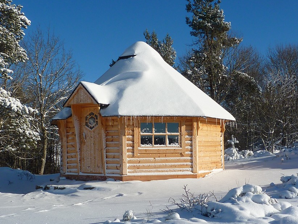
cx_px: 141
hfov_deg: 38.2
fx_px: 430
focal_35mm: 50
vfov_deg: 29.0
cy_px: 134
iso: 80
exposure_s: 1/800
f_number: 5.6
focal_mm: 4.7
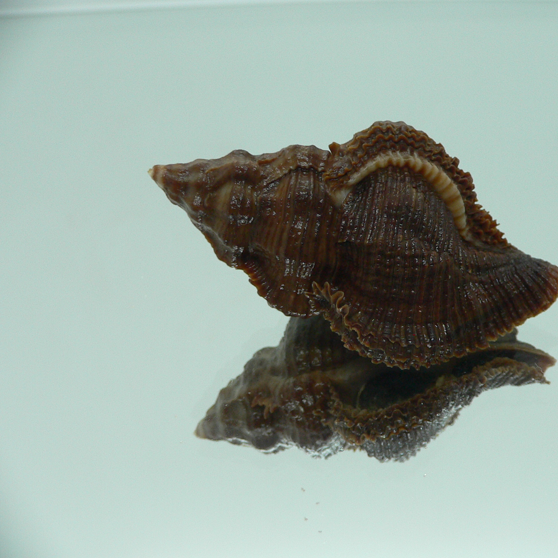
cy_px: 279
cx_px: 372
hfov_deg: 39.6
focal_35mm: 42
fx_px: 766
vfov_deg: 40.0
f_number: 2.8
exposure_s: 1/60
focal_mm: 4.6
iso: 150
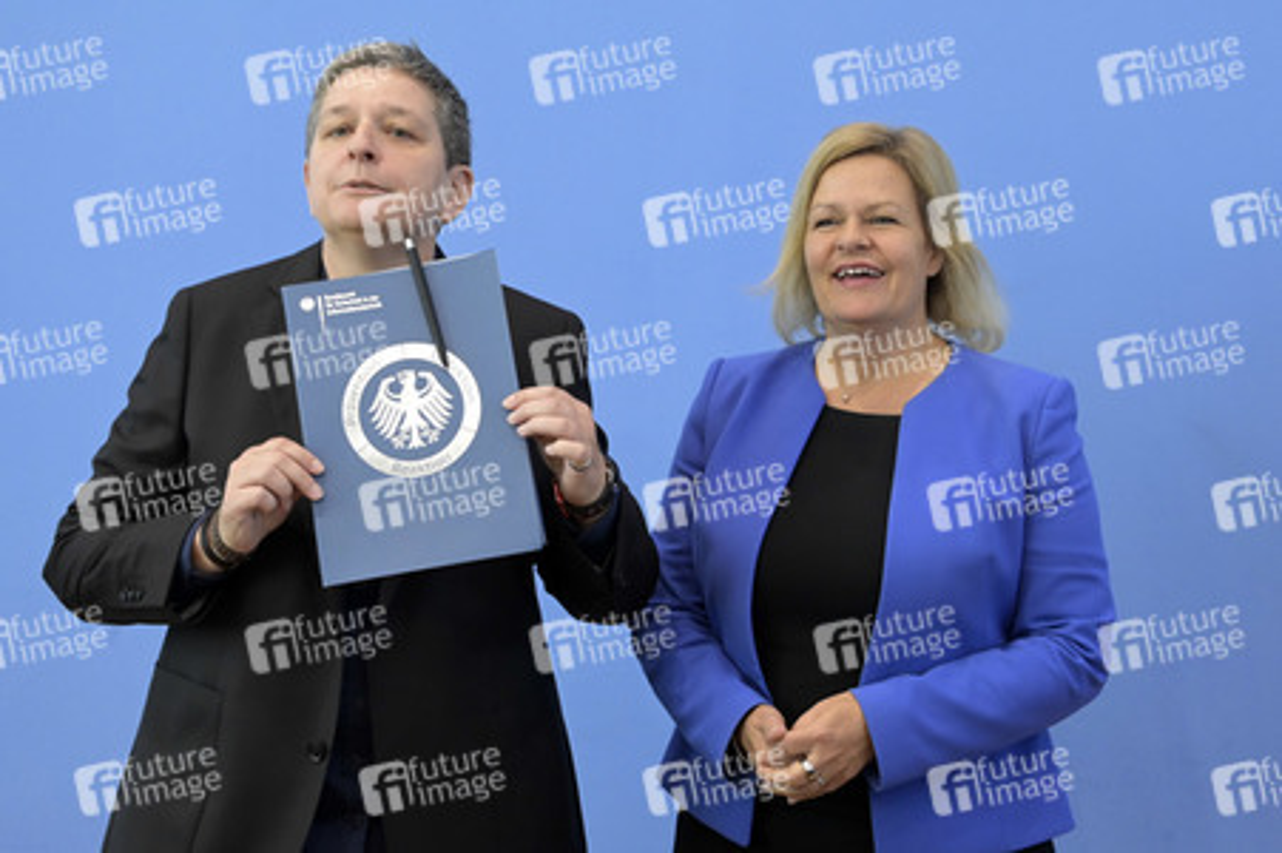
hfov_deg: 39.6
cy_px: 426
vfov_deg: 27.0
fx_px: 1779
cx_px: 641
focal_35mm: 50
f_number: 7.1
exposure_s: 1/400
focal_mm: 50
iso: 5000
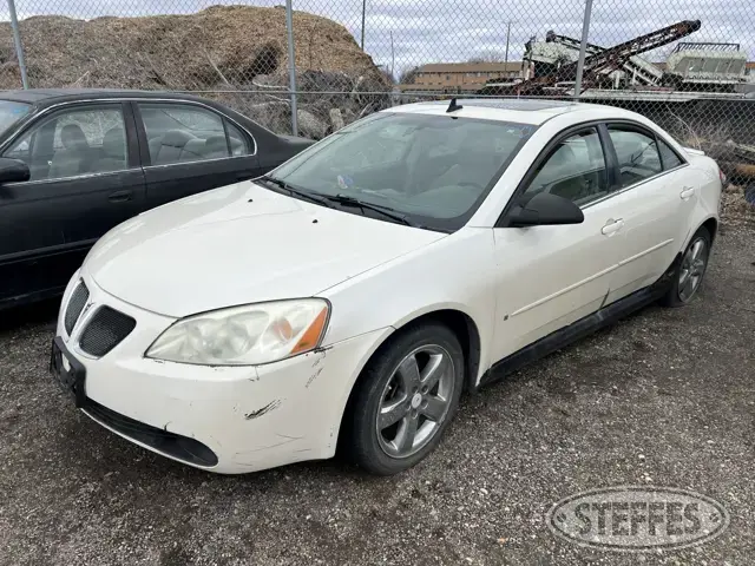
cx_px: 378
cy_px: 283
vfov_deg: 53.1
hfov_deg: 67.3
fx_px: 567
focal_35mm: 26
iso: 50
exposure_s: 1/3968
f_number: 1.5
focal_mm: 5.7
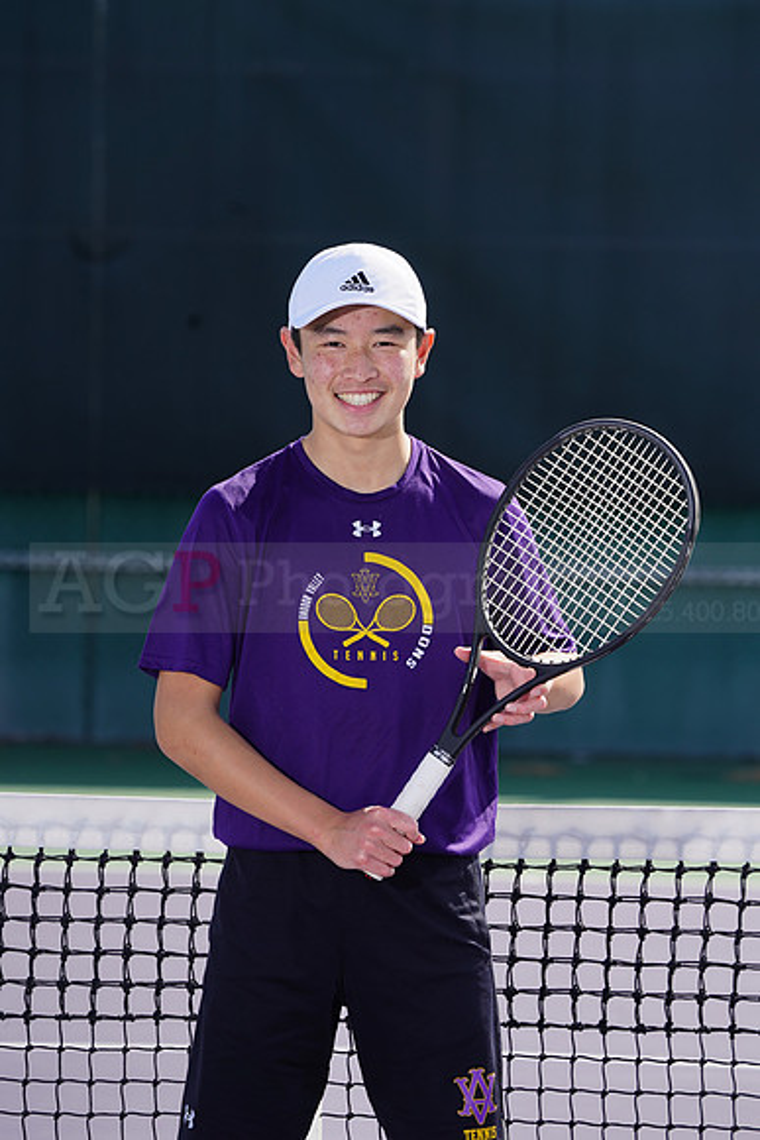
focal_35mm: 271
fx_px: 8576
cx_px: 380
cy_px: 570
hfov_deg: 5.1
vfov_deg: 7.6
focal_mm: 271
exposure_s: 1/250
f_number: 8
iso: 100
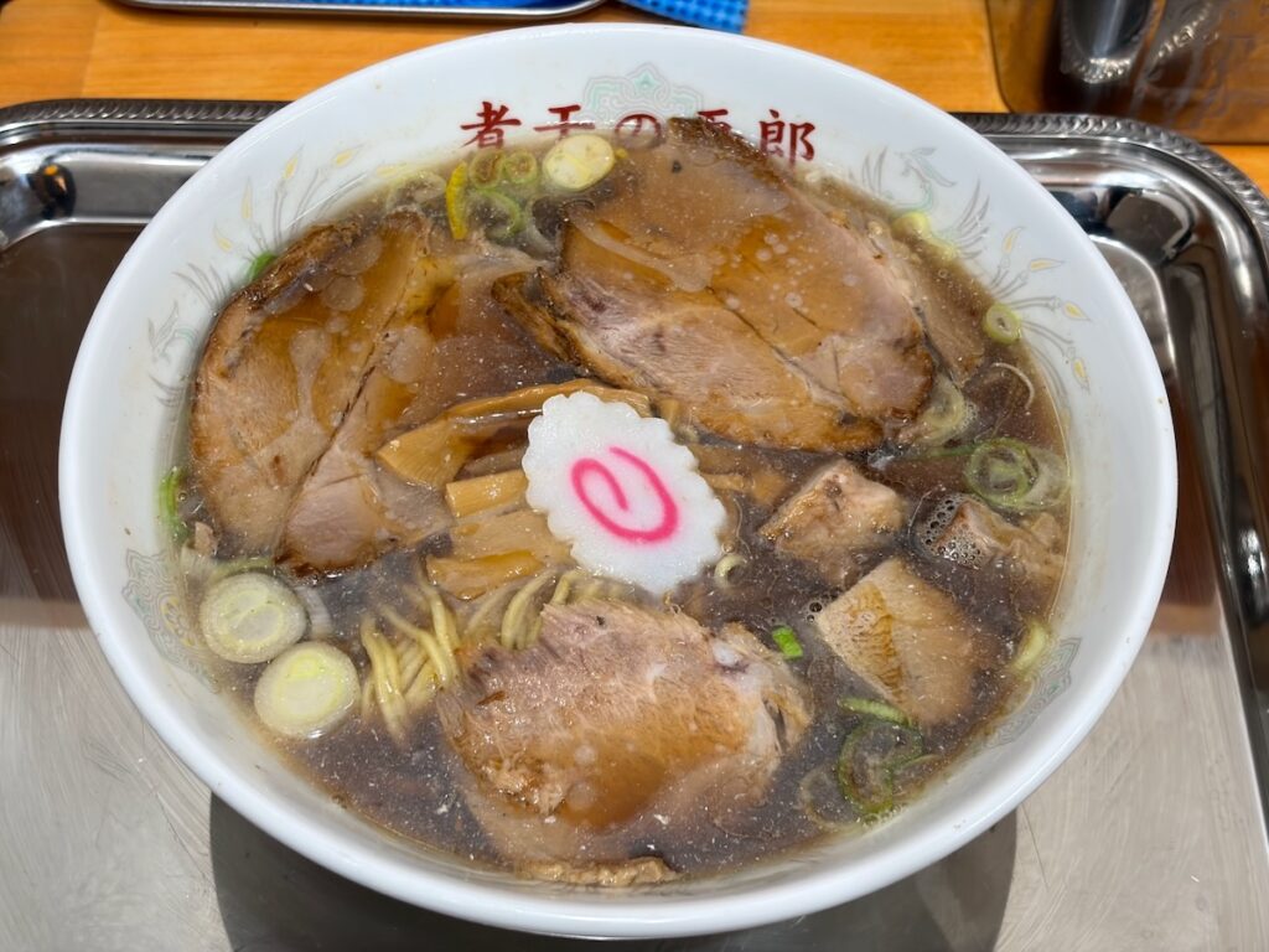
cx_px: 634
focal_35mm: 52
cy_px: 476
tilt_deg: -54.8
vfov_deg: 28.0
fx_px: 1906
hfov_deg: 36.8
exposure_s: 1/50
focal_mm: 5.96
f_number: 1.6
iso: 50
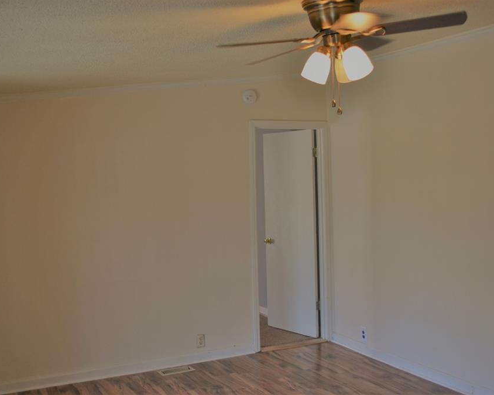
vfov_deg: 36.5
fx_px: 599
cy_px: 196
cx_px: 264
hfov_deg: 44.8
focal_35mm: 41
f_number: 4.5
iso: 400
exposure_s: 1/80
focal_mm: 24
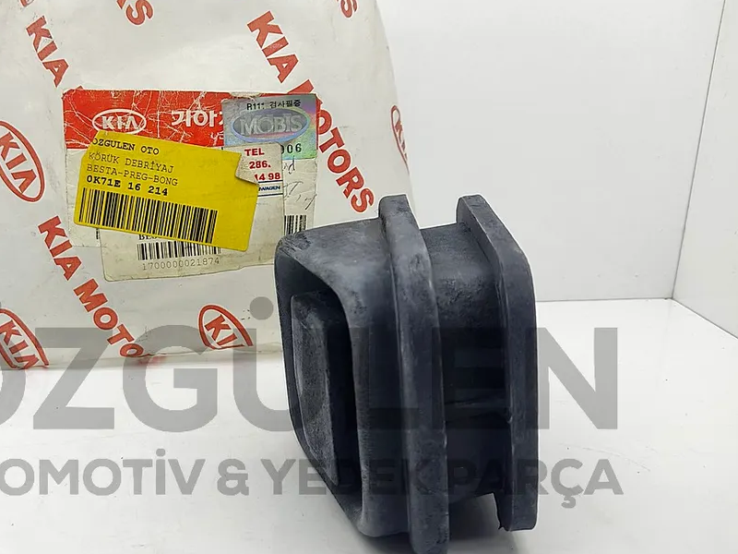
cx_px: 190
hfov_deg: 46.3
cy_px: 263
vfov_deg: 36.8
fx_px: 831
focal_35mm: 39
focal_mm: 4.74
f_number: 1.79
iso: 100
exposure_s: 1/183
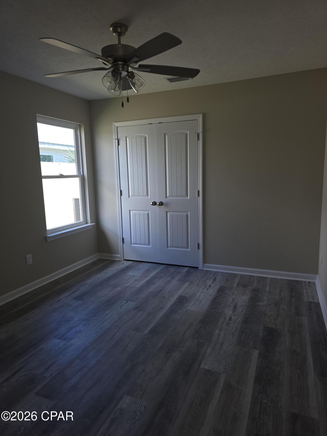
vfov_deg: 73.9
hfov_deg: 58.9
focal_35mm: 23
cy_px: 218
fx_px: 290
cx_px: 164
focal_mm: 6.3
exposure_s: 1/60
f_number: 1.7
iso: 20
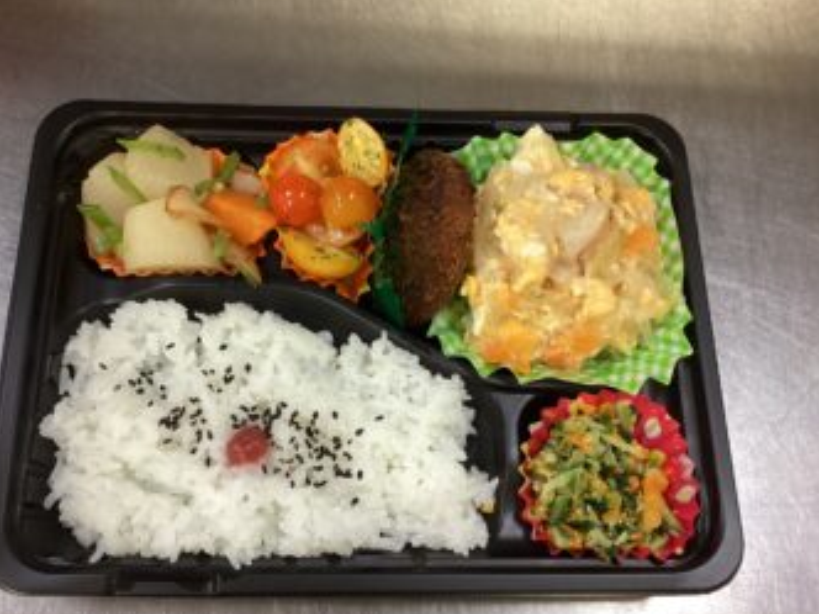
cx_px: 361
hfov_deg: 52.5
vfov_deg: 40.7
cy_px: 327
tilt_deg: -69.6
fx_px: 828
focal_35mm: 35
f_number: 2.4
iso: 125
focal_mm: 3.3
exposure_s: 1/60
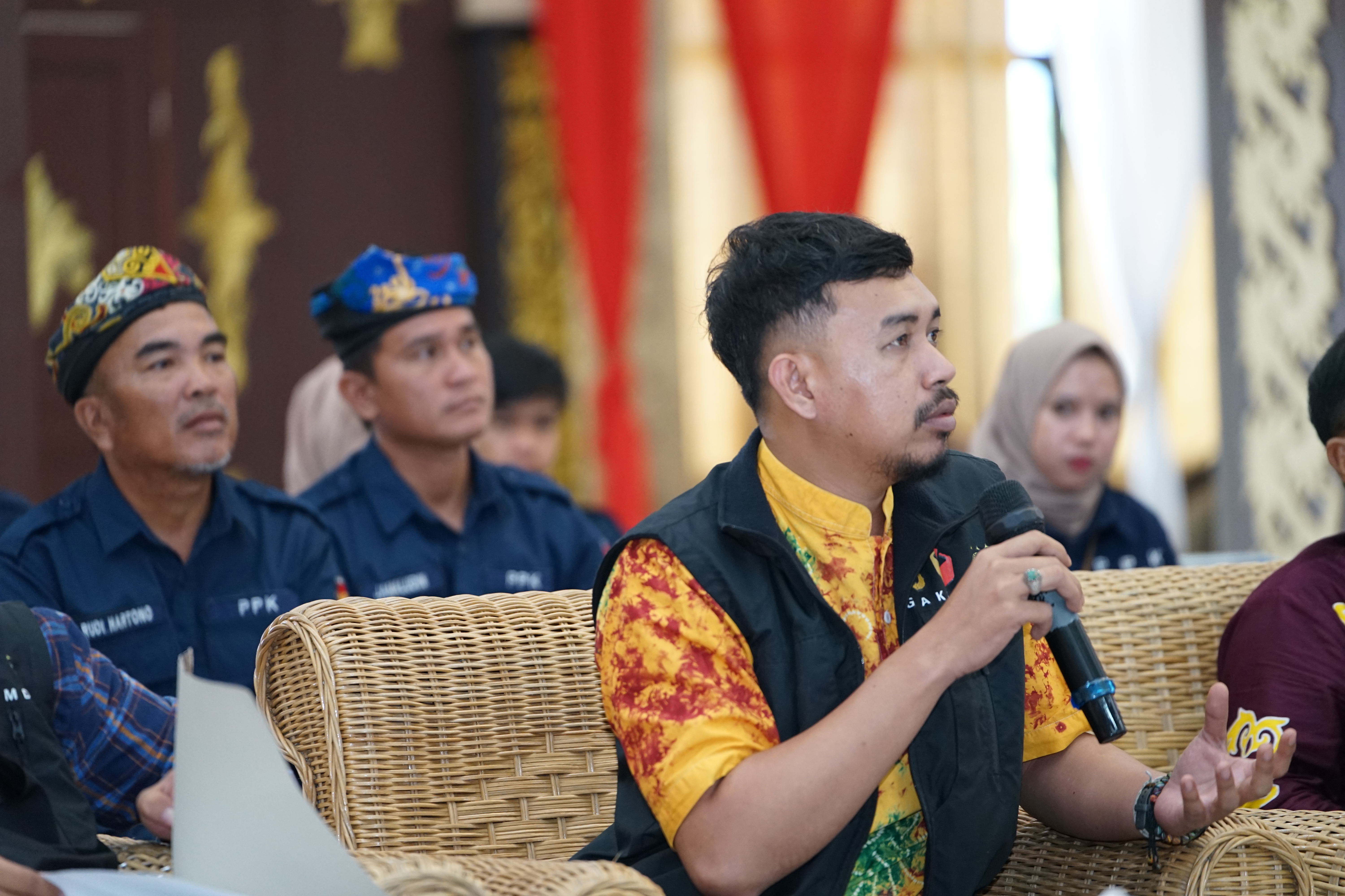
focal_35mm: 150
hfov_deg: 13.7
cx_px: 672
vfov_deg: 9.1
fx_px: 5604
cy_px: 448
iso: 2500
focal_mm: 150
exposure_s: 1/160
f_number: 2.8
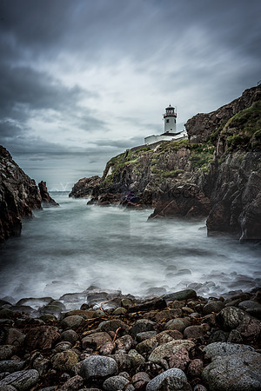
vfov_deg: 69.4
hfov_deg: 49.6
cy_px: 196
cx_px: 130
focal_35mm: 26
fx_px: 283
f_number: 9
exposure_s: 20
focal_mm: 26
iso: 100
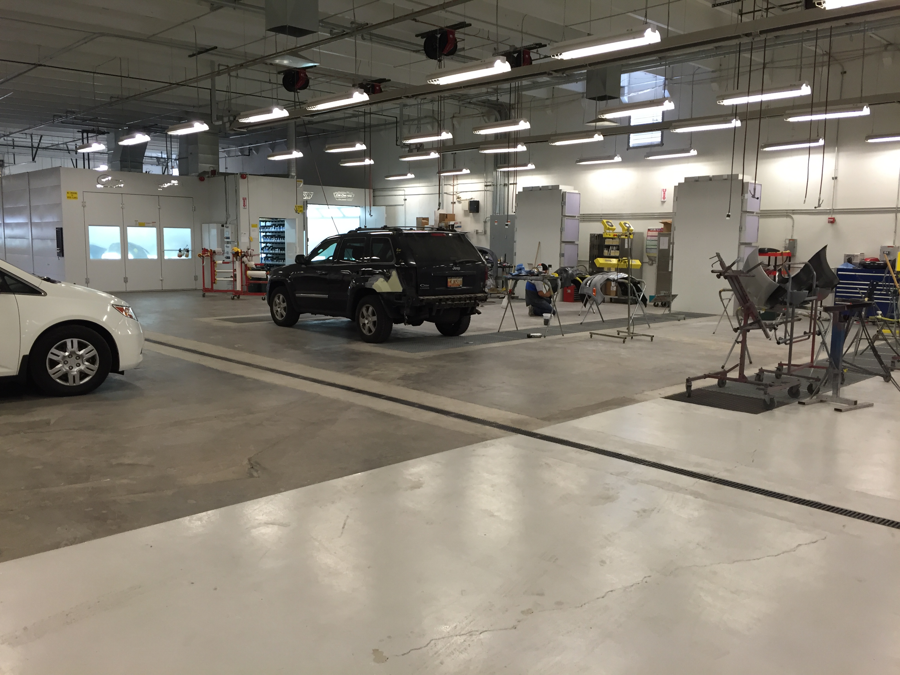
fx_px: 754
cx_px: 450
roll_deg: +0.0
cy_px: 338
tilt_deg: -6.3
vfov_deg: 48.2
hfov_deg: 61.7
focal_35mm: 29
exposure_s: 1/30
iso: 32
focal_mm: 4.15
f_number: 2.2
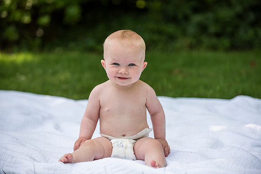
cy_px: 84
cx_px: 134
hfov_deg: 14.2
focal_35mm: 144
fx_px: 1047
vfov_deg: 9.5
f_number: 3.5
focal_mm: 140
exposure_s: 1/1250
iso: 400
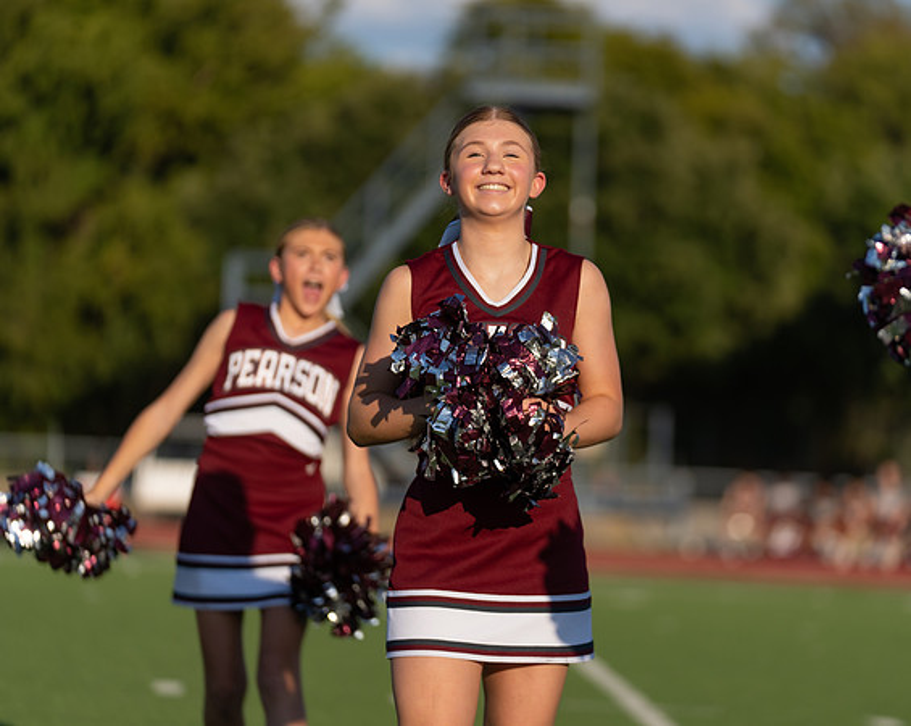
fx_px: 4837
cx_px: 512
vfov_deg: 8.6
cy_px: 352
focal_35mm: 180
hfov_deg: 10.8
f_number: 2.8
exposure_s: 1/2000
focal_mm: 155
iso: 100
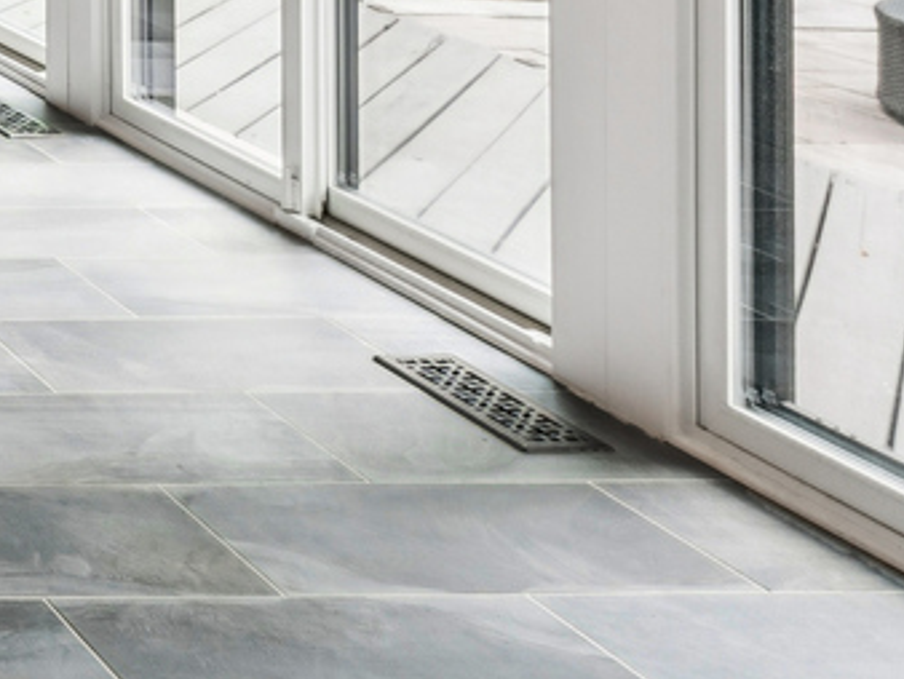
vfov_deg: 18.6
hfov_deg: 18.5
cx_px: -879
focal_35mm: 71
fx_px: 1863
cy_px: -291
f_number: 13
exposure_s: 1/13
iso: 800
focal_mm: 15.5
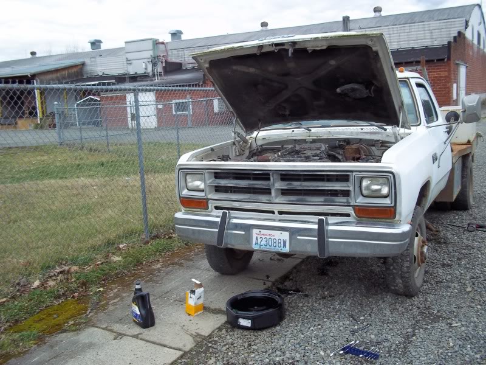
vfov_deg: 39.7
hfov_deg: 51.4
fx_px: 505
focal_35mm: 36
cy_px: 182
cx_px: 243
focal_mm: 6.5
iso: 80
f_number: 3.1
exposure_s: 1/100
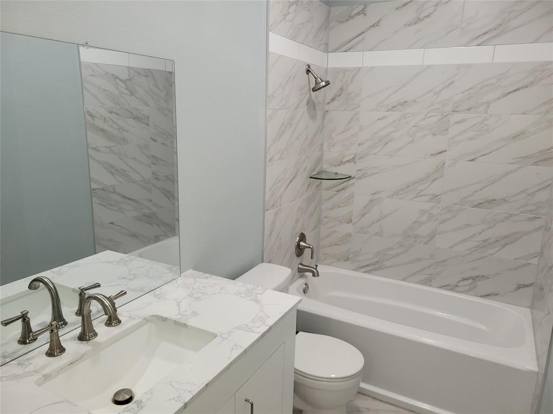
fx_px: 415
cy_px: 207
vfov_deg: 53.1
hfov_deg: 67.3
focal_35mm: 26
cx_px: 276
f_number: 1.8
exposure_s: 1/60
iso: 100
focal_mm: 5.4
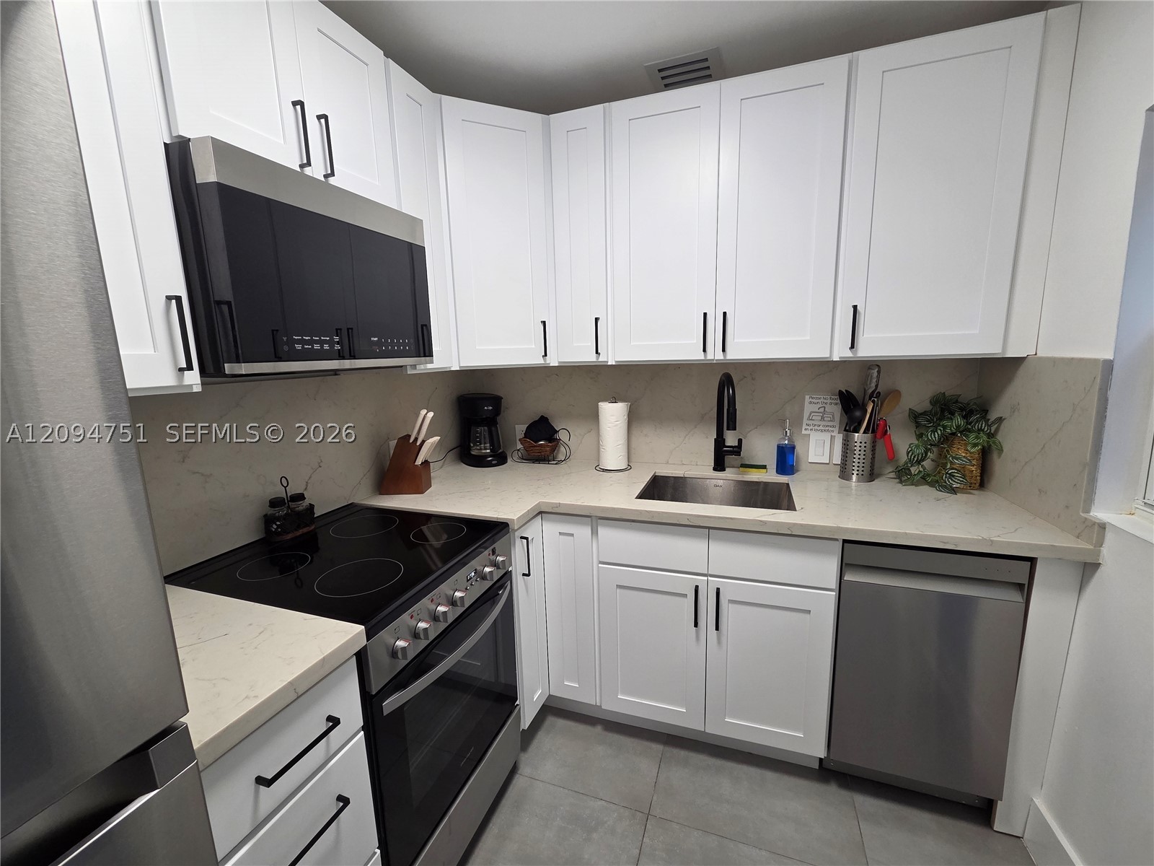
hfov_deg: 106.2
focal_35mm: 13
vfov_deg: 89.9
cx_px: 577
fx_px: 433
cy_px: 433
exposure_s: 1/120
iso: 200
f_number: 2.2
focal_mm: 2.2
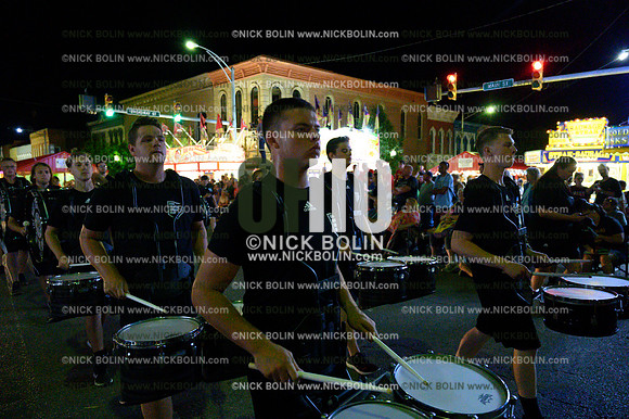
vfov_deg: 53.1
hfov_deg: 73.8
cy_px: 210
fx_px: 419
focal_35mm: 24
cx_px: 314
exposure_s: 1/400
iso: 32000
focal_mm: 24
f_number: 4
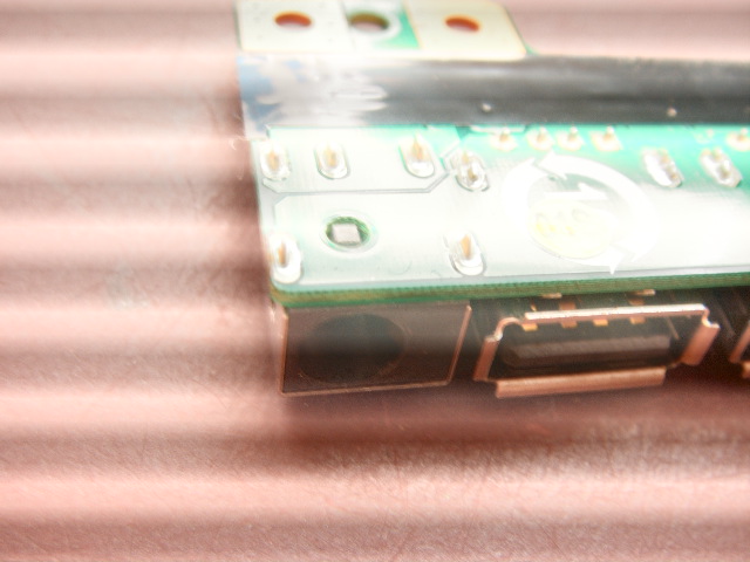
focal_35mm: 39
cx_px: 375
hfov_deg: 47.9
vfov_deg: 36.8
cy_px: 281
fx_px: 845
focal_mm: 6.6
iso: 63
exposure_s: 1/20
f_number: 3.5
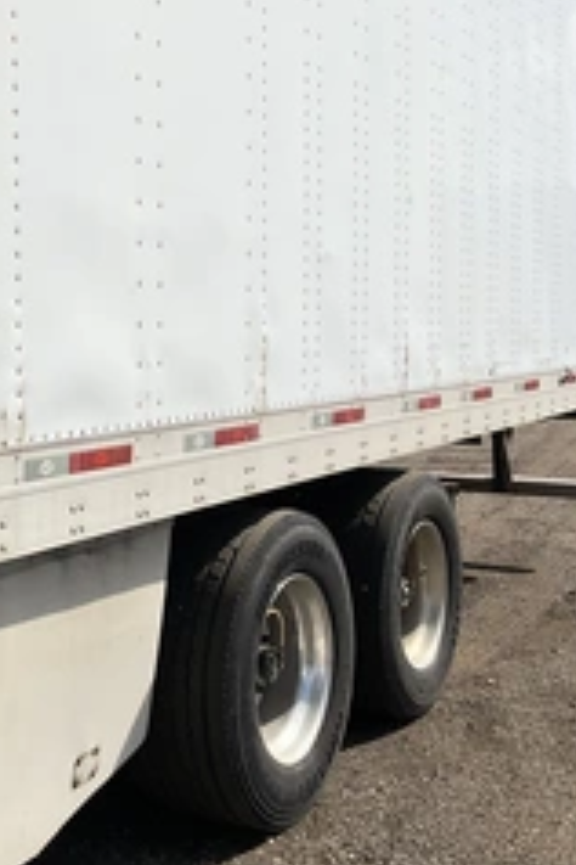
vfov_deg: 38.9
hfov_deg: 25.8
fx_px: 1224
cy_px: 394
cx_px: 77
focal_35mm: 51
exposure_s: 1/4785
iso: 25
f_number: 1.8
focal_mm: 3
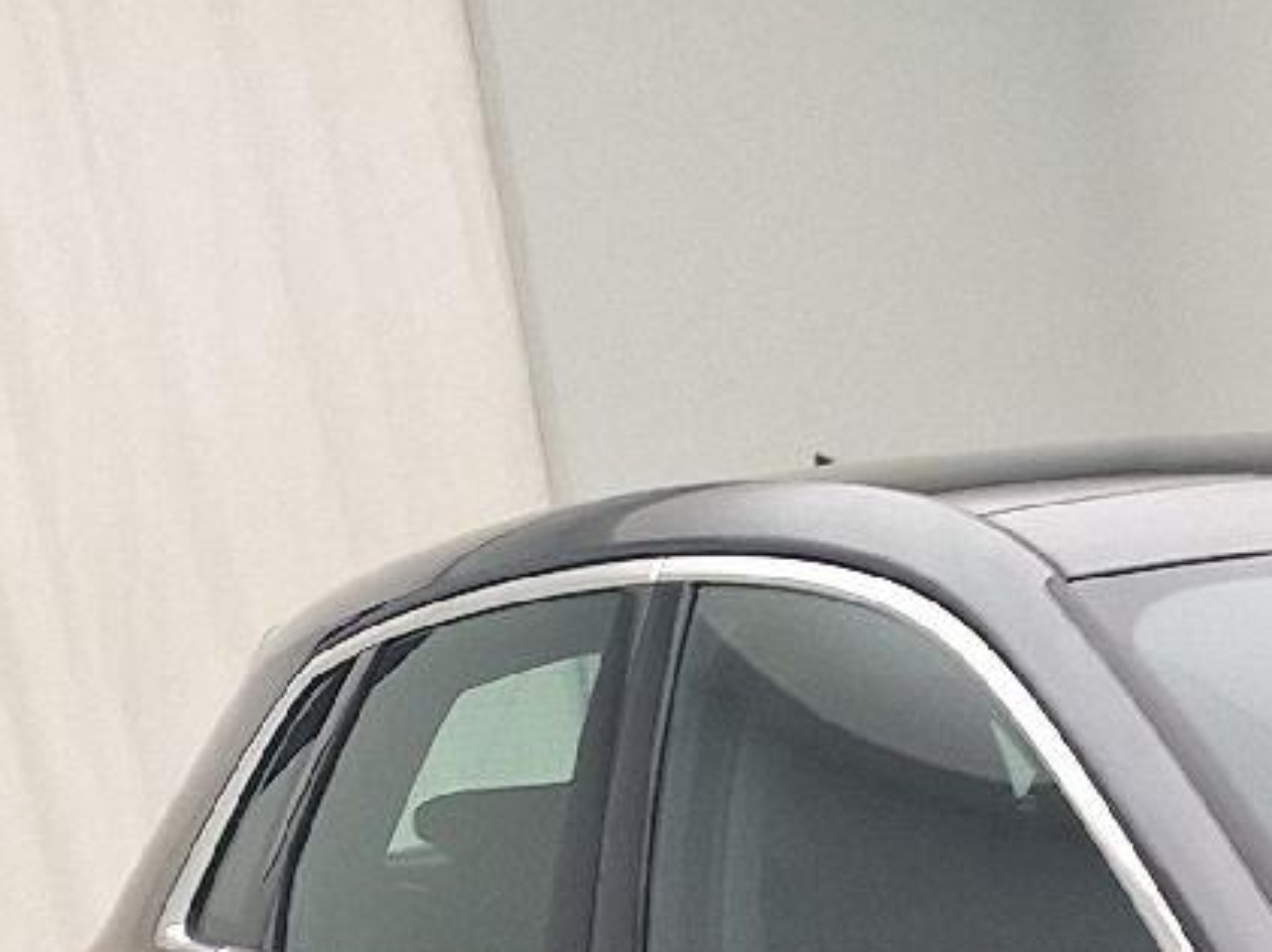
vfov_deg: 11.9
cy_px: 2149
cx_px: 1955
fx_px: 3855
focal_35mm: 105
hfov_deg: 16.8
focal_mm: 5.54
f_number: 1.8
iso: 50
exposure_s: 1/100
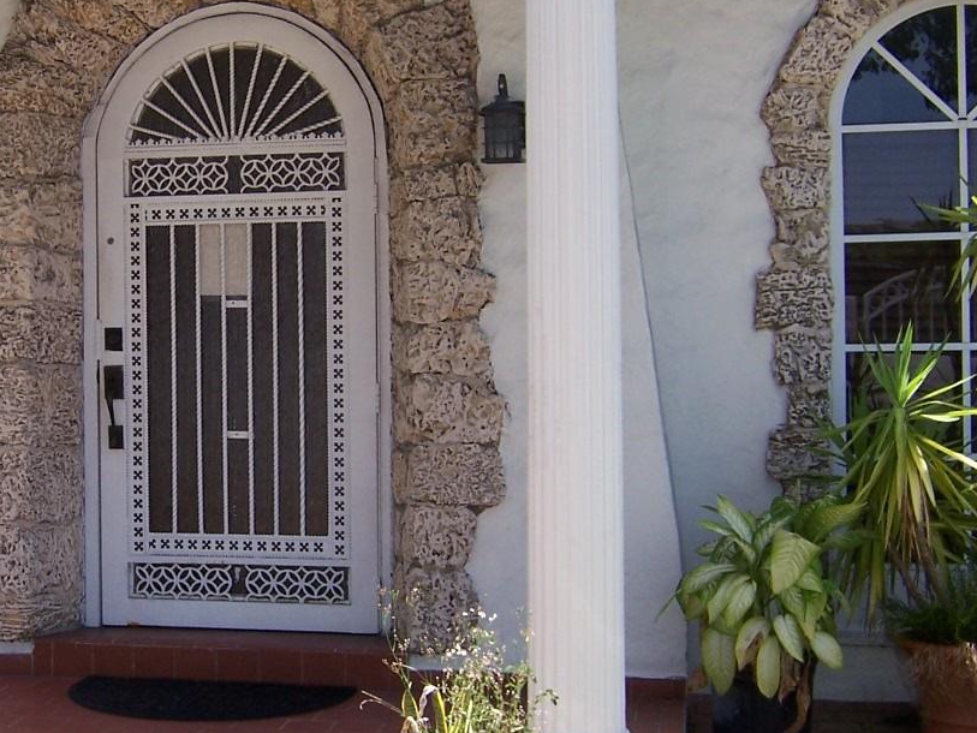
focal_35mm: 63
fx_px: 1778
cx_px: 198
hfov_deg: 30.0
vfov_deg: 23.3
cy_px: 328
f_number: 3.4
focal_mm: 5.5
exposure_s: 1/350
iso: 80
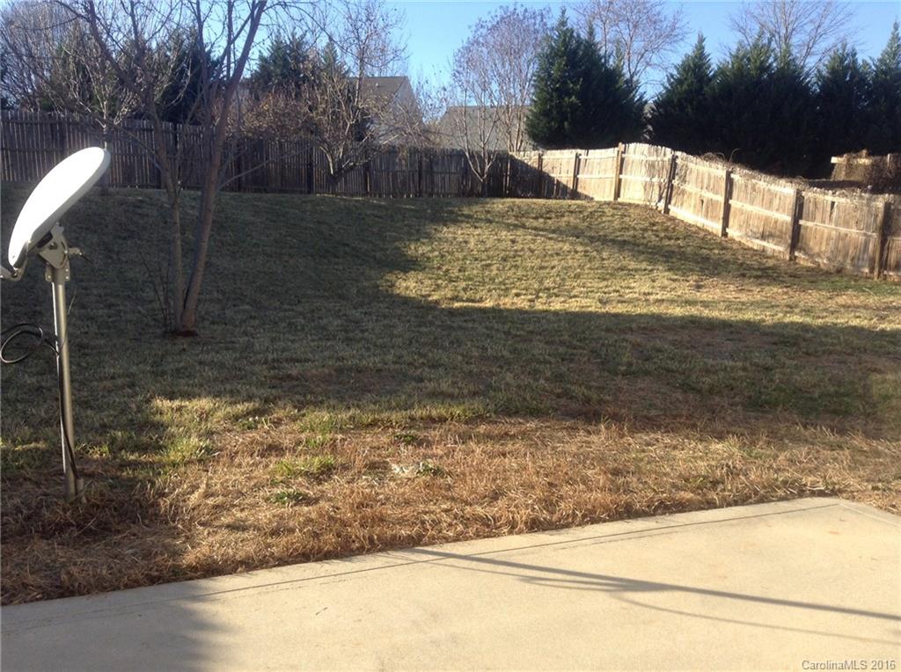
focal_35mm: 33
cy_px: 336
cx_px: 450
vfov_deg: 42.8
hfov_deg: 55.4
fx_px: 857
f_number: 2.4
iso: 25
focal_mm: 3.3
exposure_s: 1/386
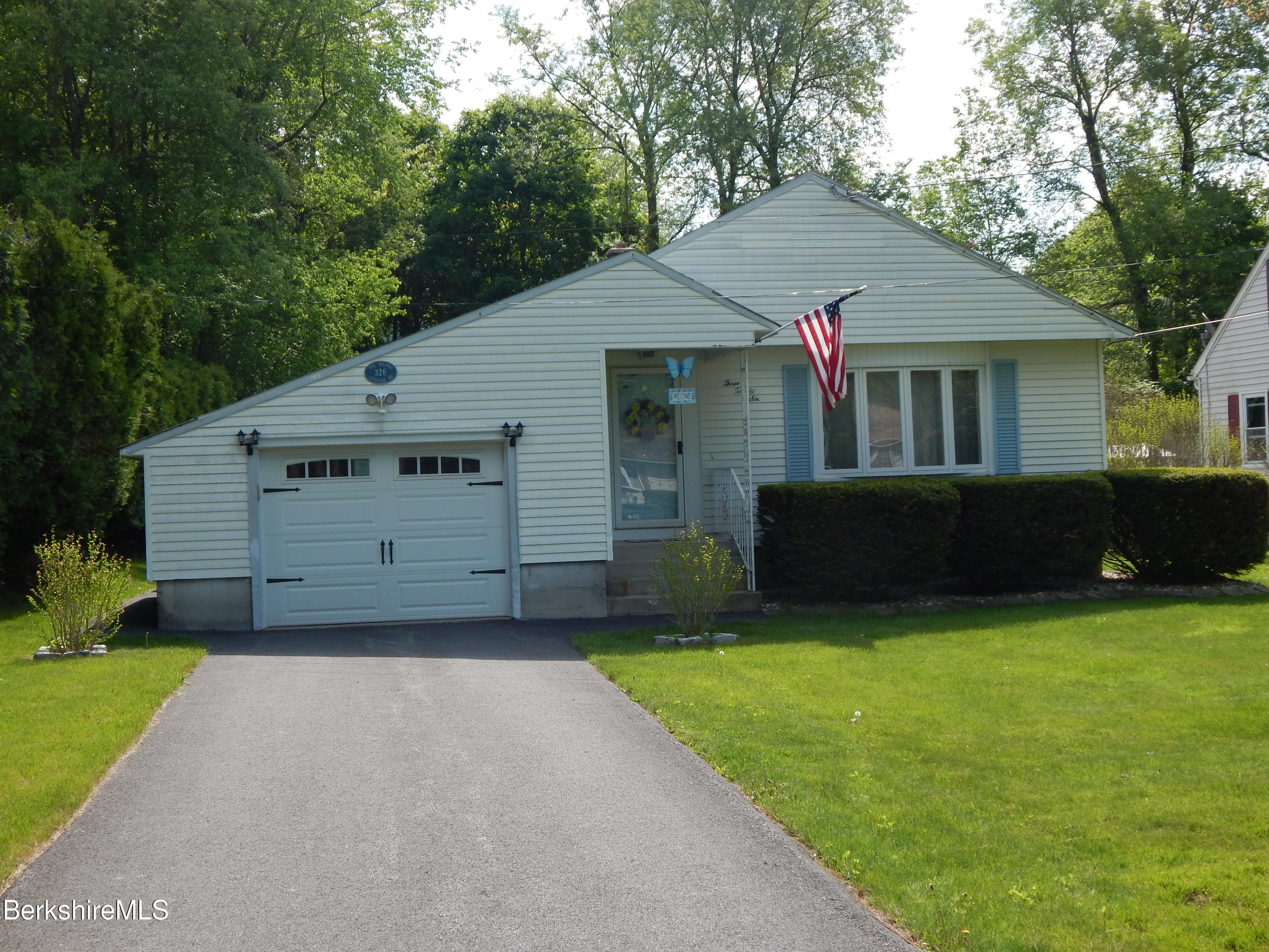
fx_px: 1576
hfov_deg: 43.9
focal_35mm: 43
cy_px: 476
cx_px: 634
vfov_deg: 33.6
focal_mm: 7.7
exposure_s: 1/640
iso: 125
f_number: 3.6
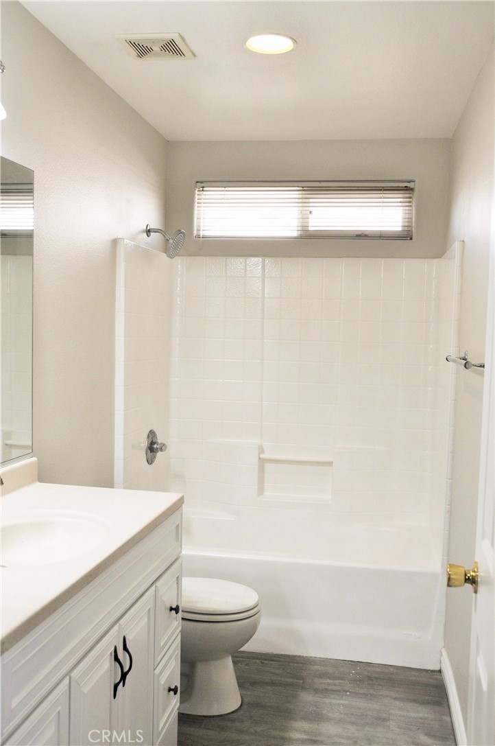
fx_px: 744
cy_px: 373
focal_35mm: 36
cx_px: 248
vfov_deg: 53.2
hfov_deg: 36.8
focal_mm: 24
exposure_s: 1/100
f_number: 5.6
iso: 200
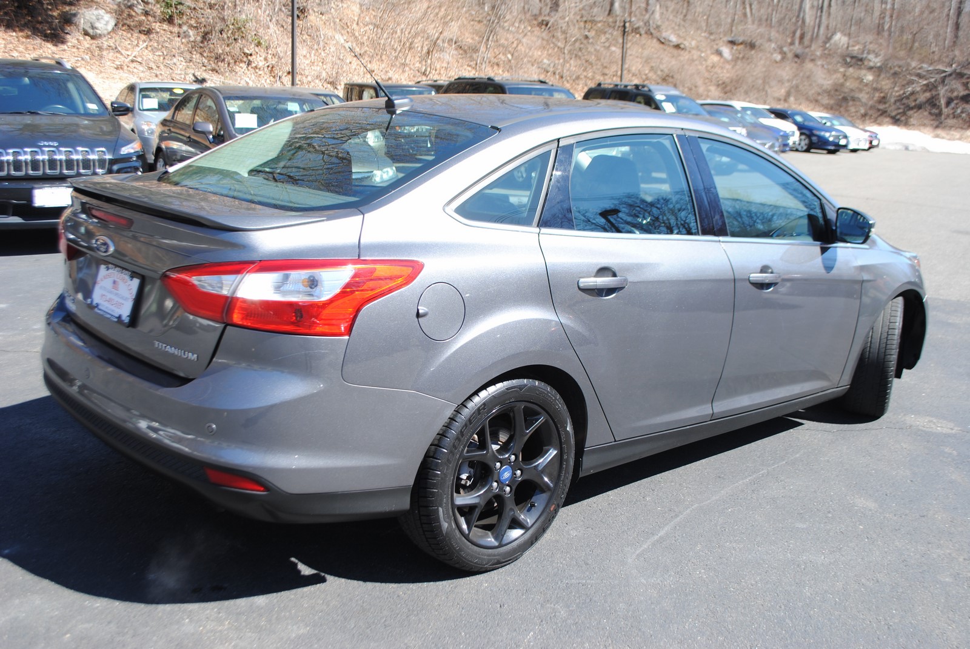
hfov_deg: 53.1
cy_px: 324
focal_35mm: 36
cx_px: 485
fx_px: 971
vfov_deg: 37.0
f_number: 6.3
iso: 100
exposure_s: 1/160
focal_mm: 24
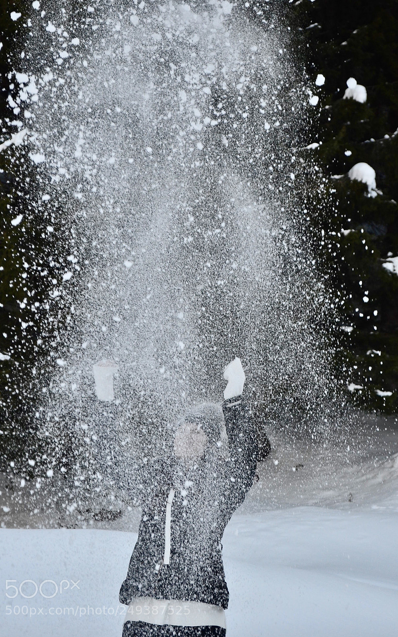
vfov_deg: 25.8
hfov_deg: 16.3
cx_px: 193
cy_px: 321
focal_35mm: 80
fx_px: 1389
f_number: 5.6
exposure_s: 1/400
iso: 1250
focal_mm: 52
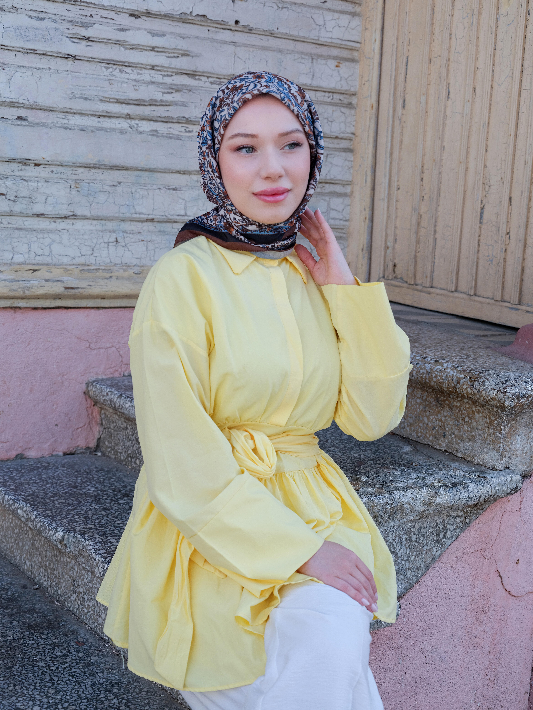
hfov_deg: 26.6
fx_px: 1129
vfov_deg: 34.9
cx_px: 266
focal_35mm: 55
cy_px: 355
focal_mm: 70
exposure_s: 1/210
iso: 320
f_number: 7.1
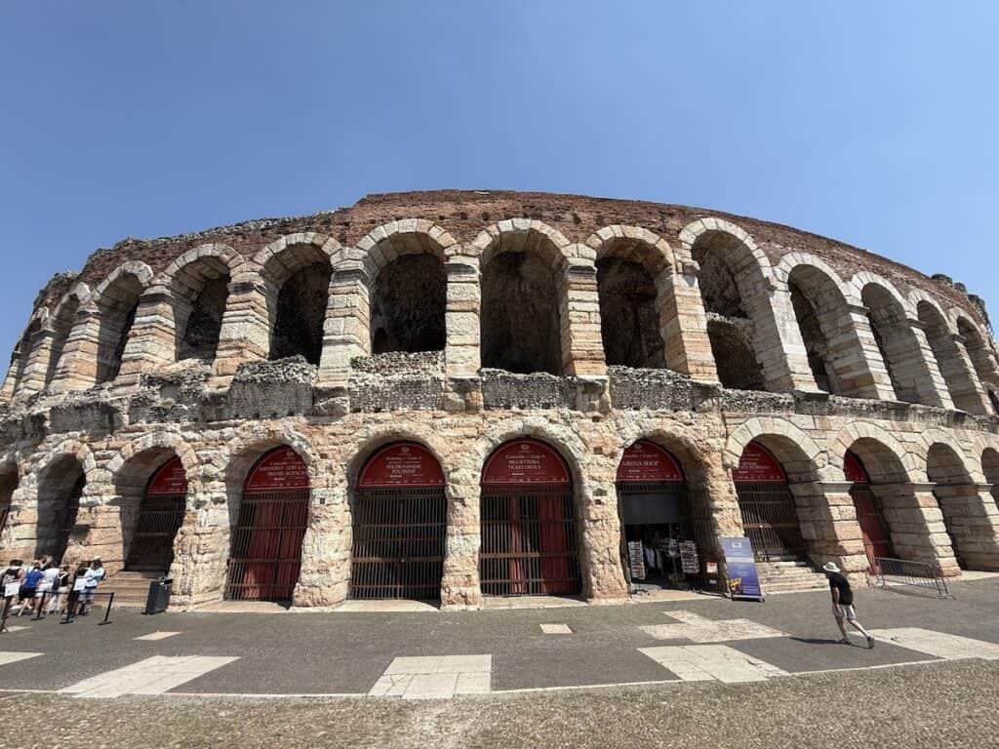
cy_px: 374
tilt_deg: +20.6
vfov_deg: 85.7
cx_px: 500
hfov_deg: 102.1
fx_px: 404
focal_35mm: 14
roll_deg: +1.0
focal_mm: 2.22
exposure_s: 1/1848
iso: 50
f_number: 2.2
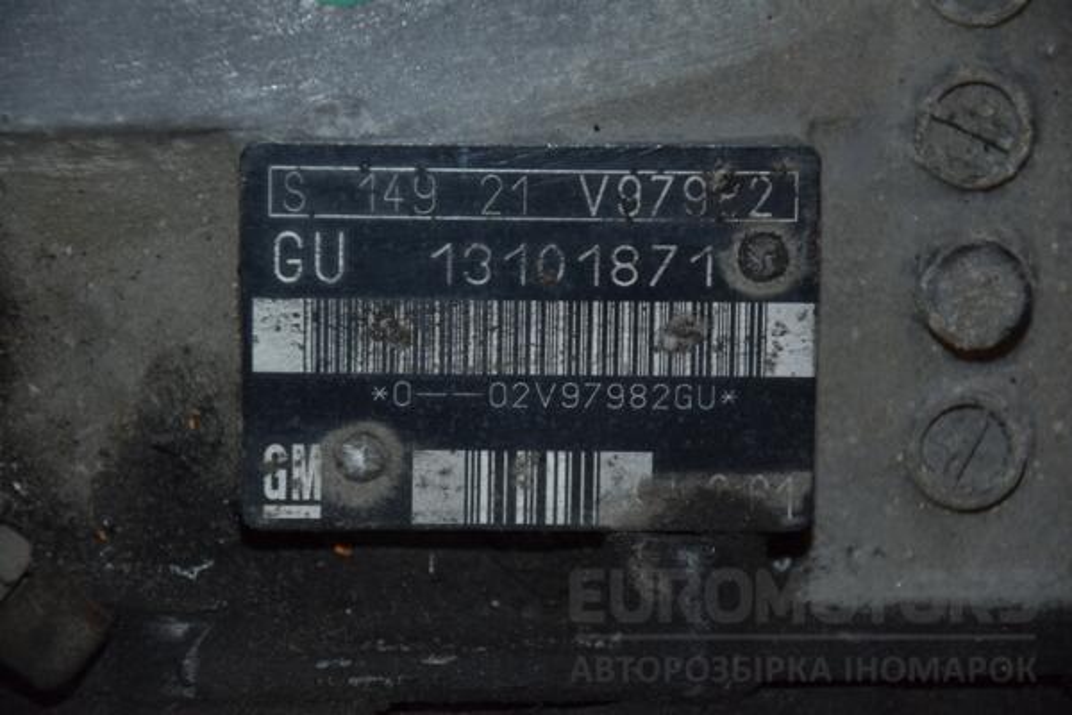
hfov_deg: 13.0
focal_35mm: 158
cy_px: 358
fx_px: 4690
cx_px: 536
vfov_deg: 8.7
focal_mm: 105
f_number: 5.6
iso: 800
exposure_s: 1/50
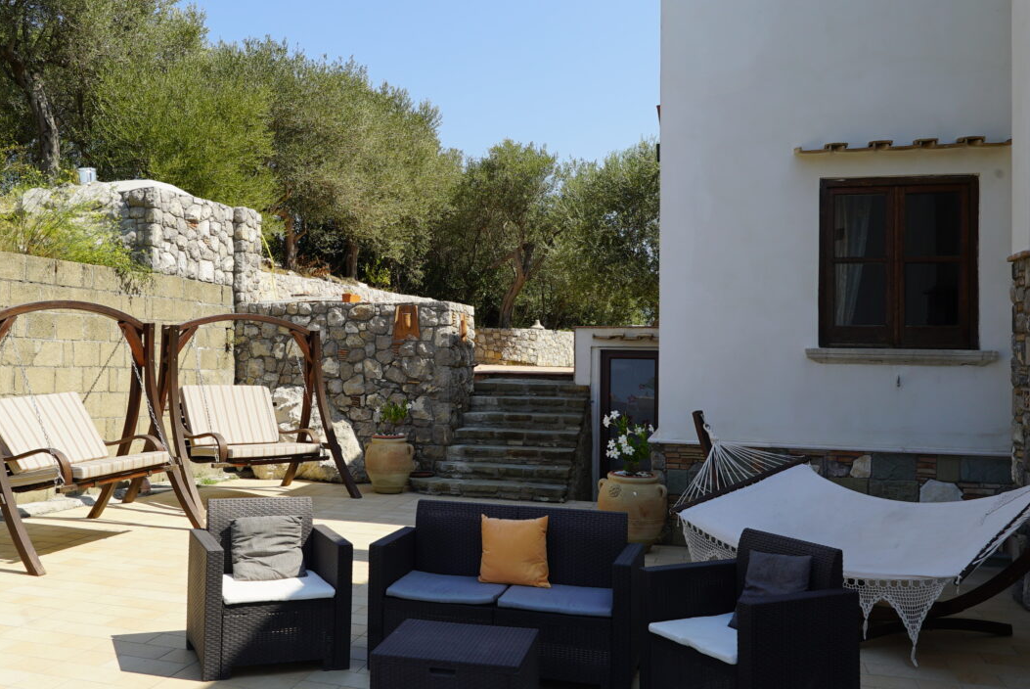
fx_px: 1002
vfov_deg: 37.9
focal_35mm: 35
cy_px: 330
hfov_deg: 53.9
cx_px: 404
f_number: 13
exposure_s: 1/80
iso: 100
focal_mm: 24
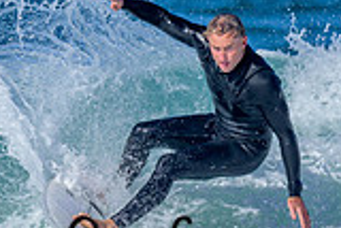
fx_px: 34803
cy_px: 215
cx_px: 122
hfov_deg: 0.6
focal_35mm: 3671
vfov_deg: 0.4
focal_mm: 800
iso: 180
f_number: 6.3
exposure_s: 1/2000
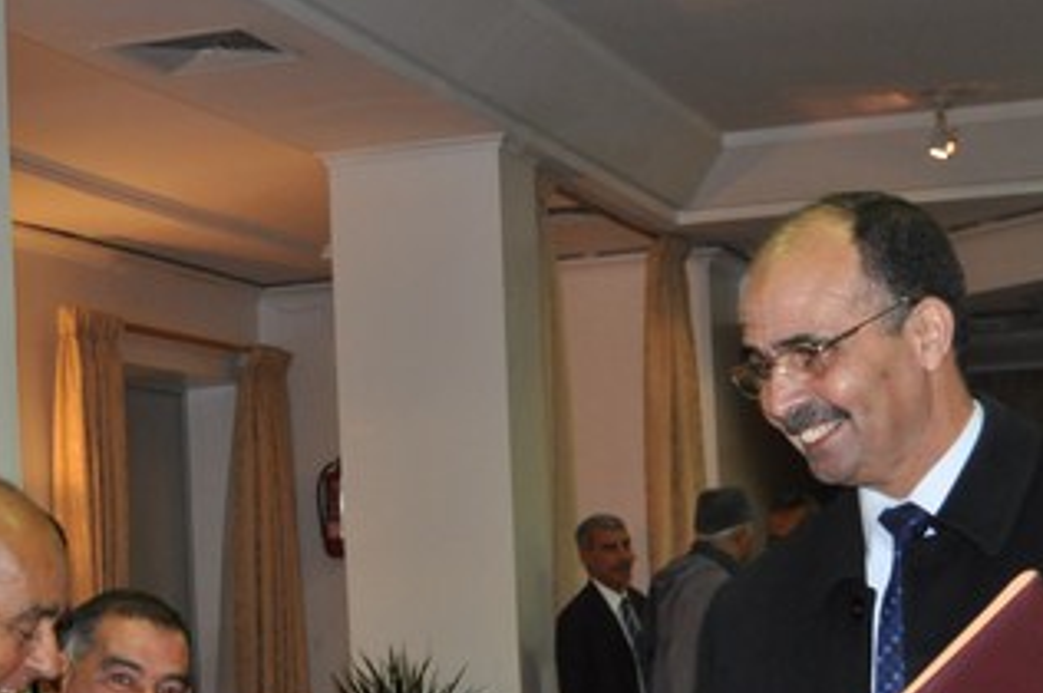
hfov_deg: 23.8
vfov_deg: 15.8
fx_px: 2460
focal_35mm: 85
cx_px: 366
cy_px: 645
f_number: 4
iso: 800
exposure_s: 1/60
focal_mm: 28
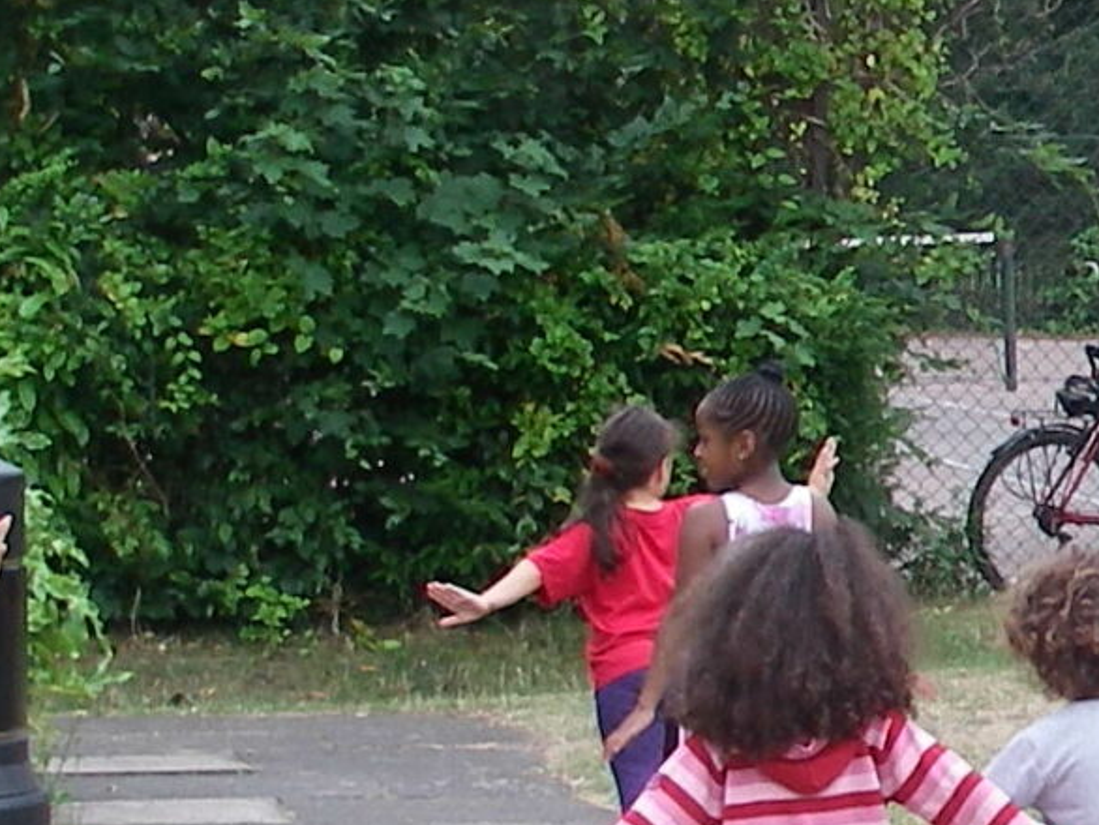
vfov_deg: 8.9
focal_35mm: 166
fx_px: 5272
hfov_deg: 11.2
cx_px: 1898
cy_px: 429
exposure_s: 1/80
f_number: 3.3
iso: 64
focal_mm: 6.3
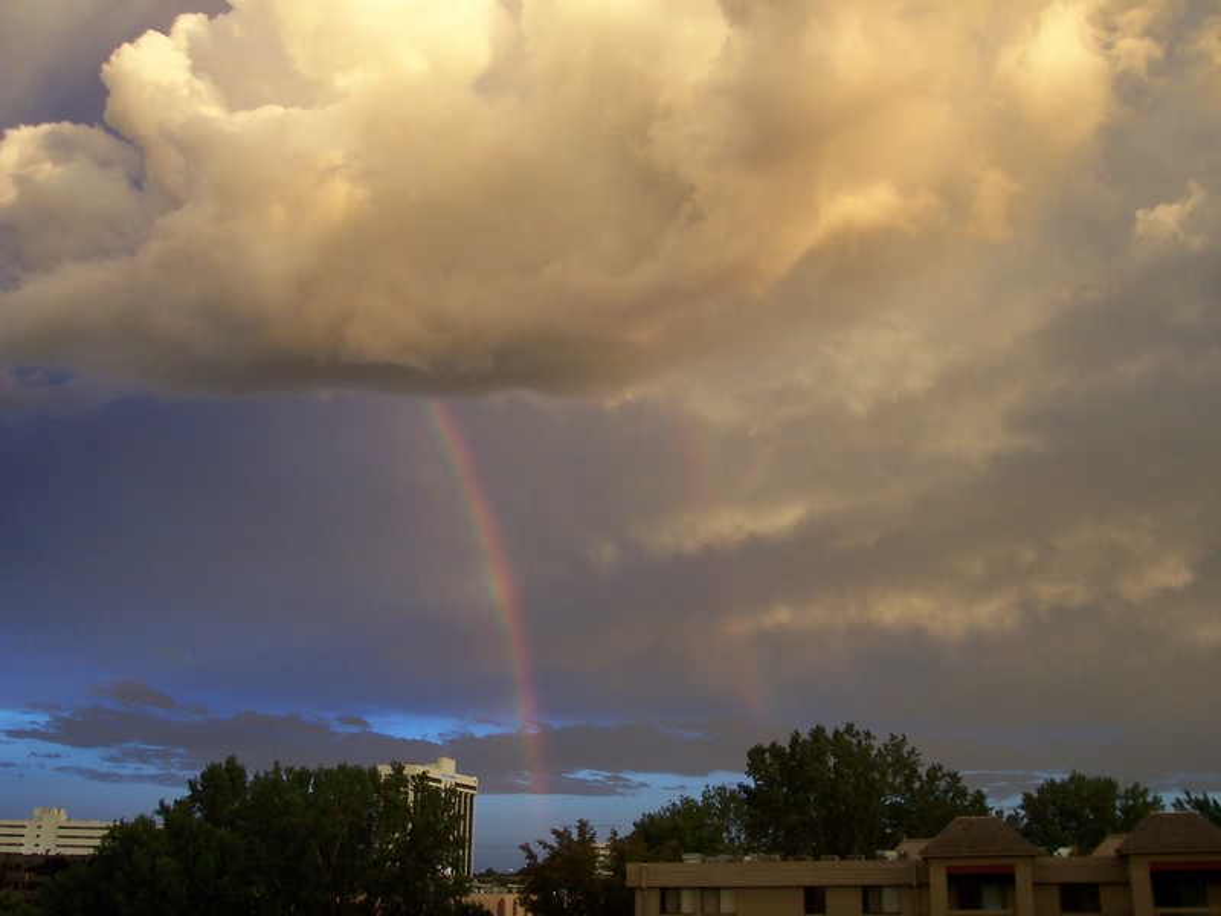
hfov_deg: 50.1
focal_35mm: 37
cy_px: 458
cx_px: 610
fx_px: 1305
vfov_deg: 38.7
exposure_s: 1/60
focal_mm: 5.6
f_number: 2.8
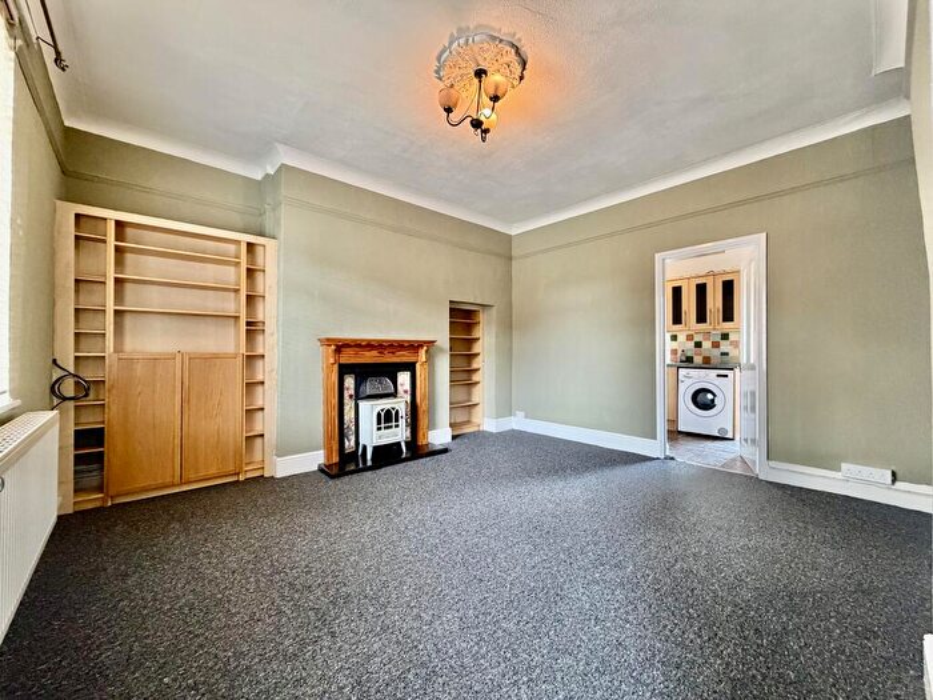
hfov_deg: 102.1
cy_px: 350
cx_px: 466
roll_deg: +0.6
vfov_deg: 85.7
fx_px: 377
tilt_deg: -0.1
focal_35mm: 14
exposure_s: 1/50
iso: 320
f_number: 2.2
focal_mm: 2.22
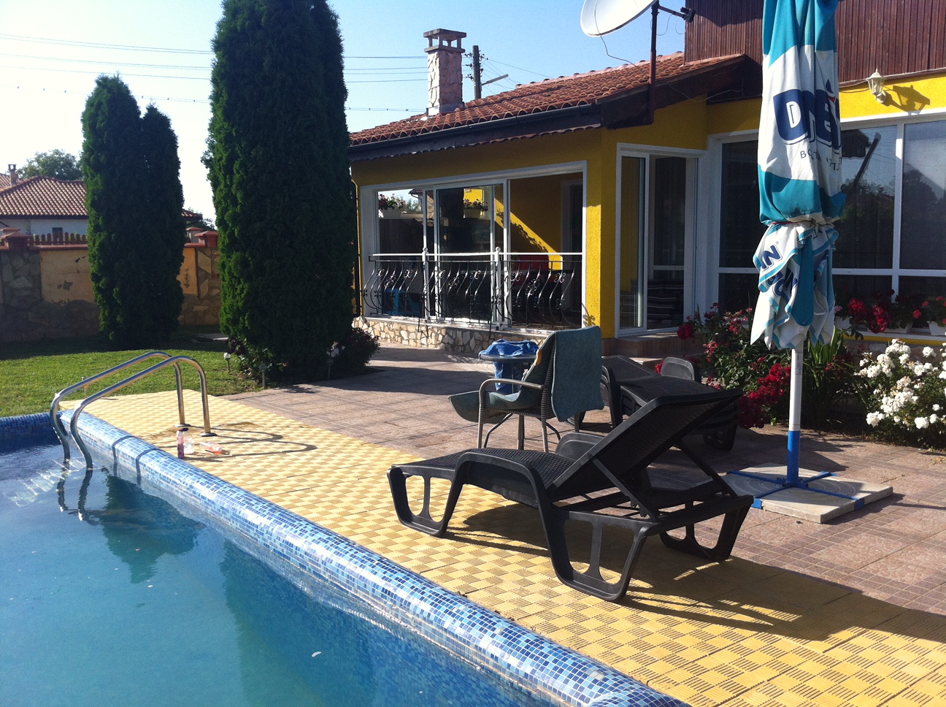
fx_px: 955
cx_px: 473
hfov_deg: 52.7
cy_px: 354
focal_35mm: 35
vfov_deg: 40.6
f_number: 2.8
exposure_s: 1/943
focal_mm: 3.85
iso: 80
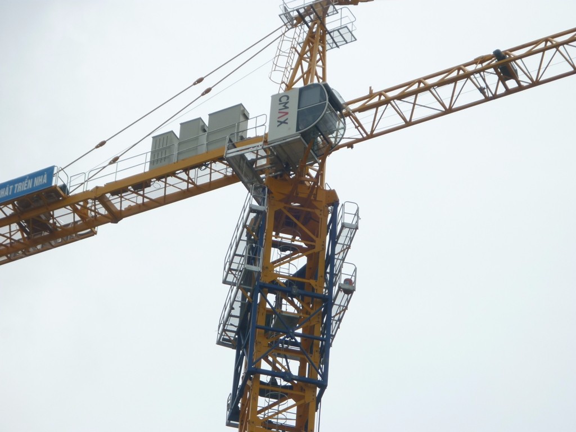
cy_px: 216
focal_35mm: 132
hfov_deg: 14.9
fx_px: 2196
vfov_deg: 11.2
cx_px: 288
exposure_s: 1/320
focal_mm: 22
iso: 80
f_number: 5.9
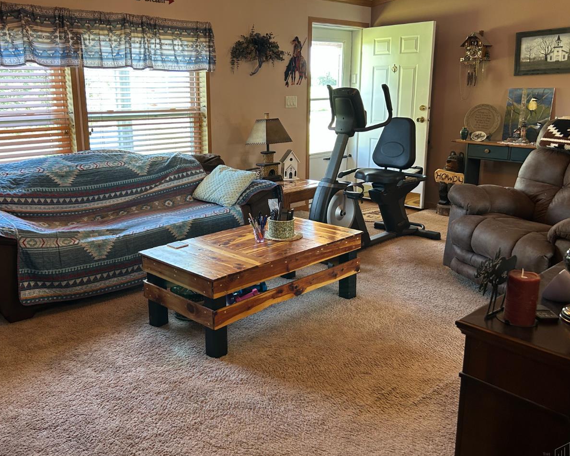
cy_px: 211
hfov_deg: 55.5
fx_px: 540
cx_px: 245
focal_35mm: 32
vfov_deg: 45.8
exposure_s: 1/60
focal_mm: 5.7
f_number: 1.5
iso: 125
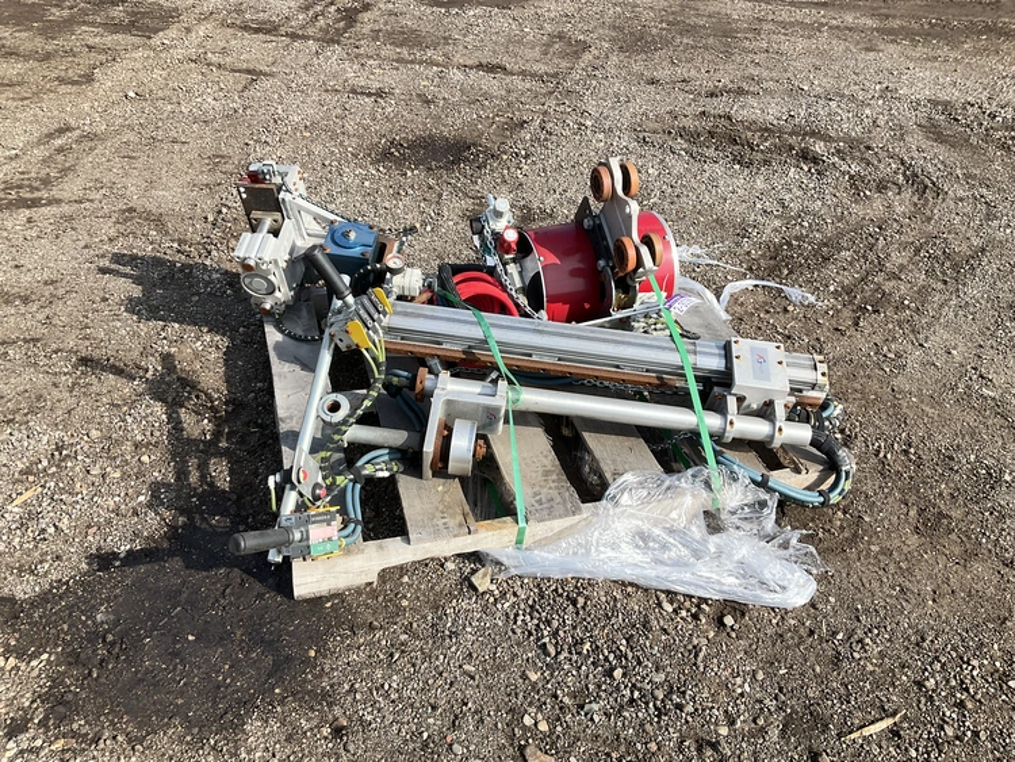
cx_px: 508
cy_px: 381
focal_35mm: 29
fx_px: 851
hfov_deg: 61.6
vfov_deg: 48.3
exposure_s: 1/1076
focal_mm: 3
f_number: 1.8
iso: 25
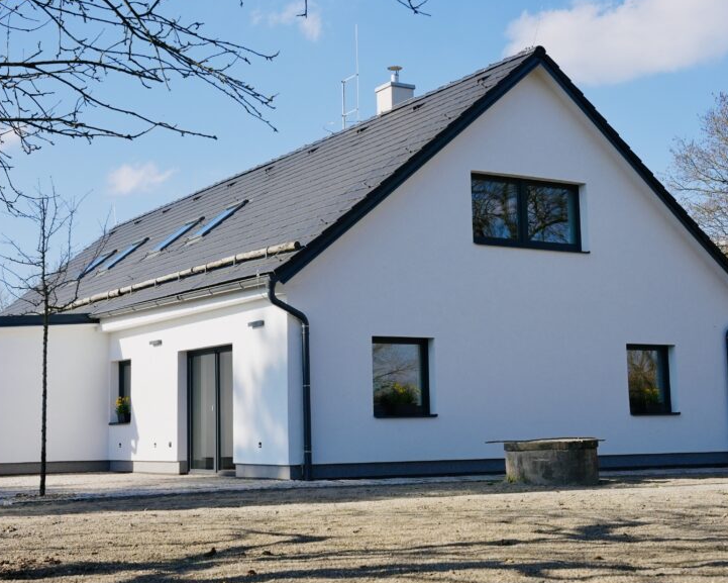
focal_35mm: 57
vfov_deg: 26.6
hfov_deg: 32.9
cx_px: 310
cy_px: 273
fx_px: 1230
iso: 640
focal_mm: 42.8
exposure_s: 1/4000
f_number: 5.6
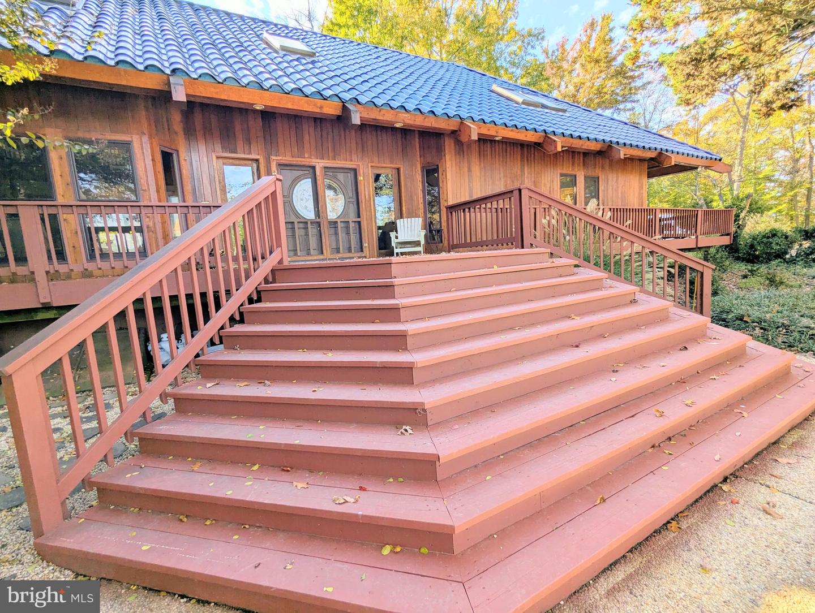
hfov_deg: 94.4
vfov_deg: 78.2
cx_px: 408
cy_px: 306
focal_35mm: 16
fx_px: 377
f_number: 2.2
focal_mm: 2.35
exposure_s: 1/472
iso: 46
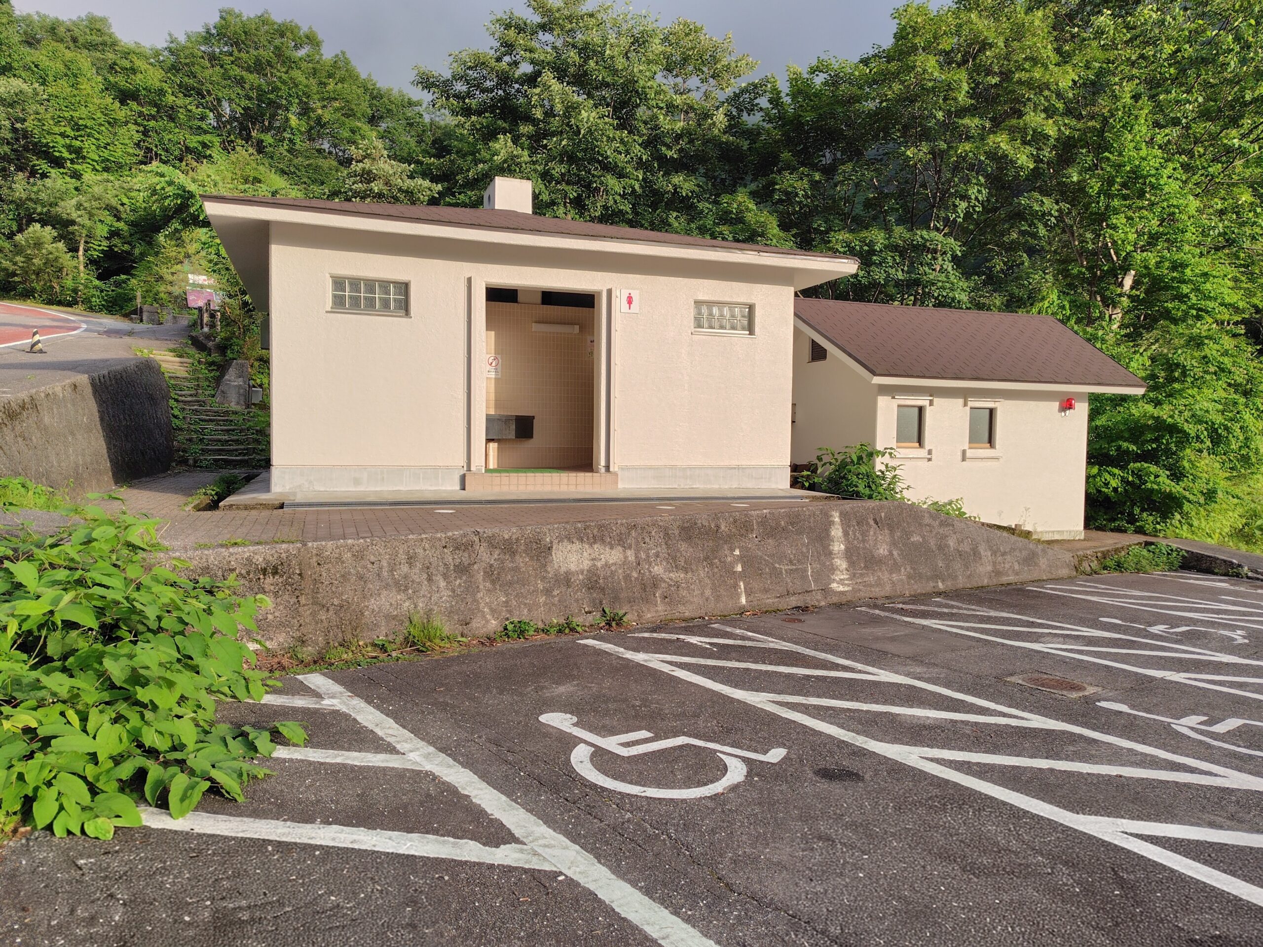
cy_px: 474
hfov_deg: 73.9
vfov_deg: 58.9
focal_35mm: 23
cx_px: 632
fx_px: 839
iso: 50
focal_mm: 5.6
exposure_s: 1/1195
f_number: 1.9
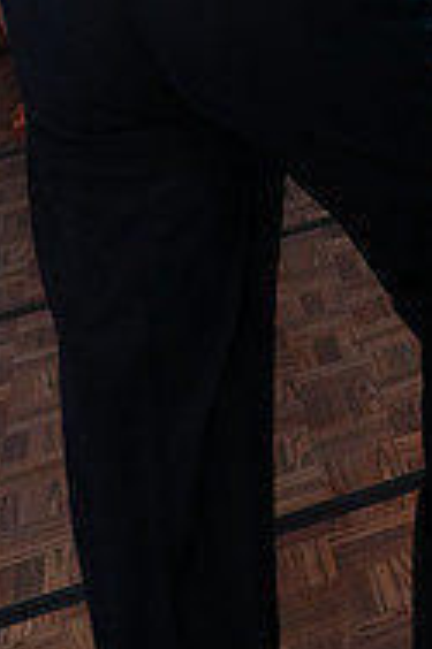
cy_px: -276
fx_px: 1893
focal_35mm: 105
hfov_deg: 12.5
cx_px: 624
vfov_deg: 17.8
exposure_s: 1/200
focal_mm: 34
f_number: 5
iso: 4000
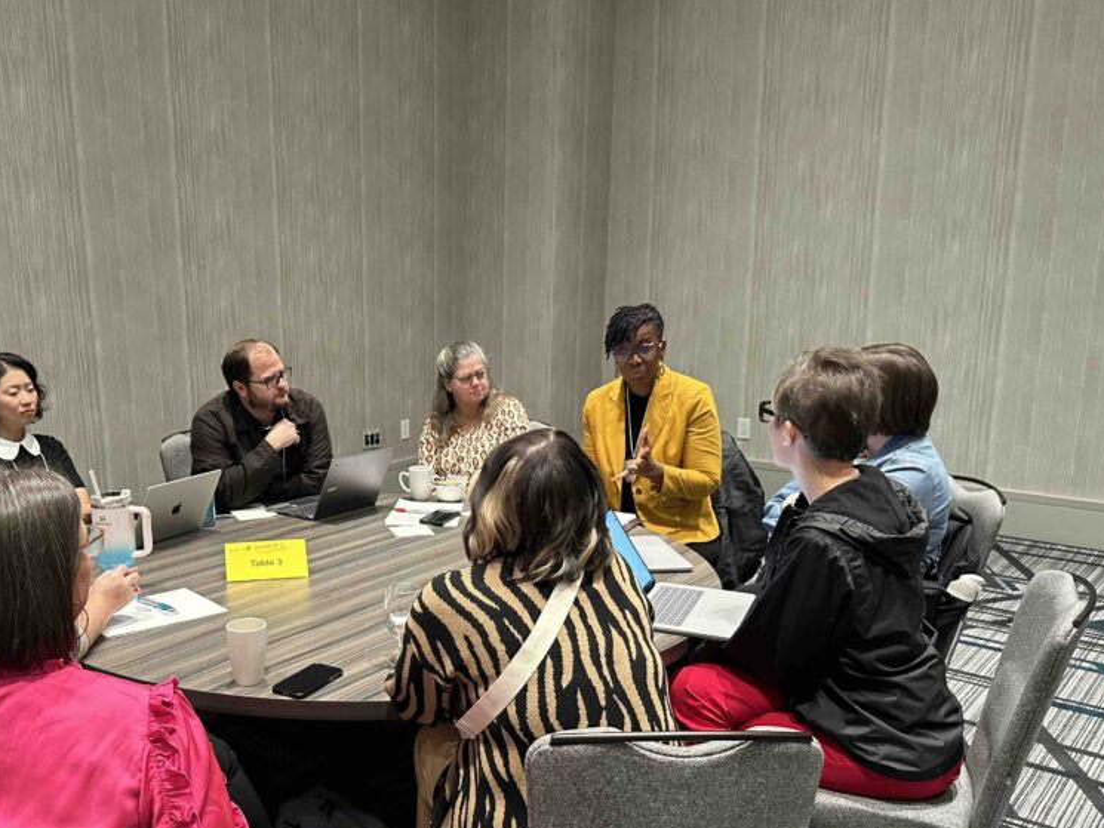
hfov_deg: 54.2
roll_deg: +1.5
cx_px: 363
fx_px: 1053
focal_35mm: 33
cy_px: 495
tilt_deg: -12.5
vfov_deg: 42.8
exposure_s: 1/60
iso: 320
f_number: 1.78
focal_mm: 6.86
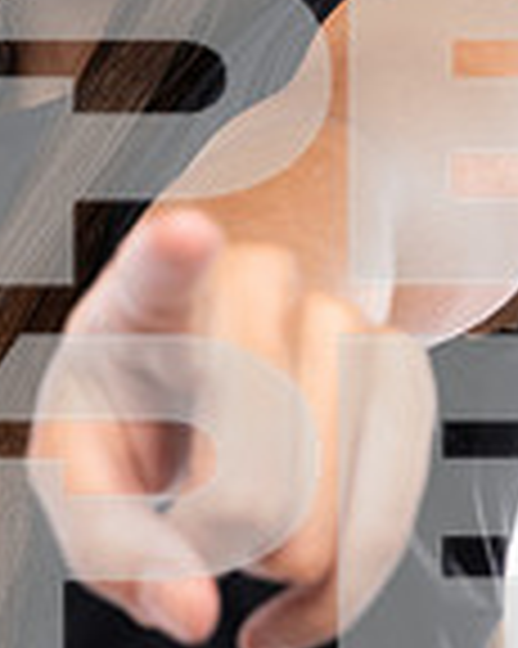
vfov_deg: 7.8
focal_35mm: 246
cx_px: -126
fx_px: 4719
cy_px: 122
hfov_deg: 6.2
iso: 250
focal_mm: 56
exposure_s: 1/250
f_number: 7.1
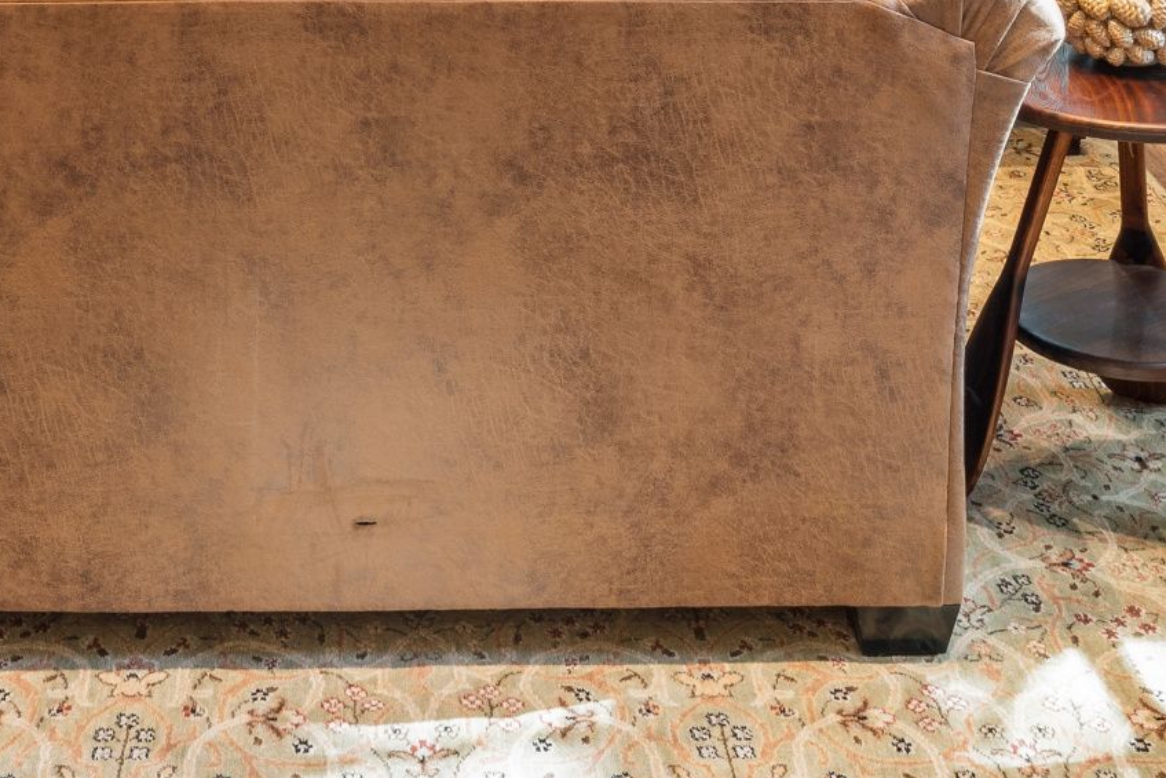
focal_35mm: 70
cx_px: 401
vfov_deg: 15.8
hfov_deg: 28.8
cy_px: -729
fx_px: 2258
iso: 100
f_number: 13
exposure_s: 2.5
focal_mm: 16.4
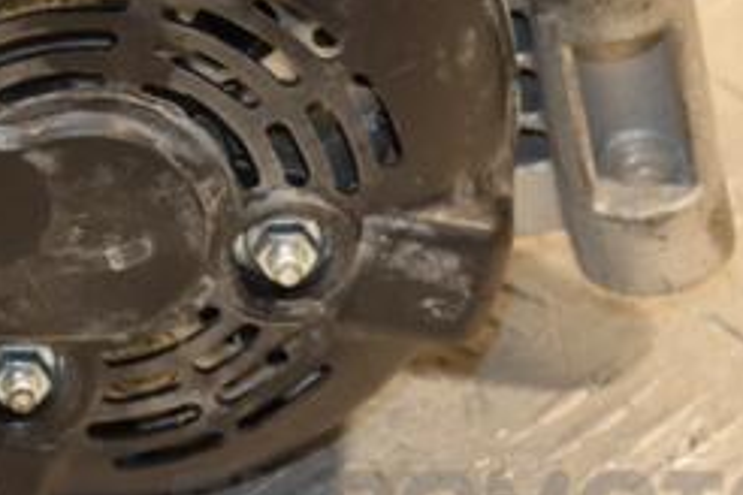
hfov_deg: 8.0
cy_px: 115
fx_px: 5283
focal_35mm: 256
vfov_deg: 5.4
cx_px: 115
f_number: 5.3
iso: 800
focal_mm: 70
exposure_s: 1/80
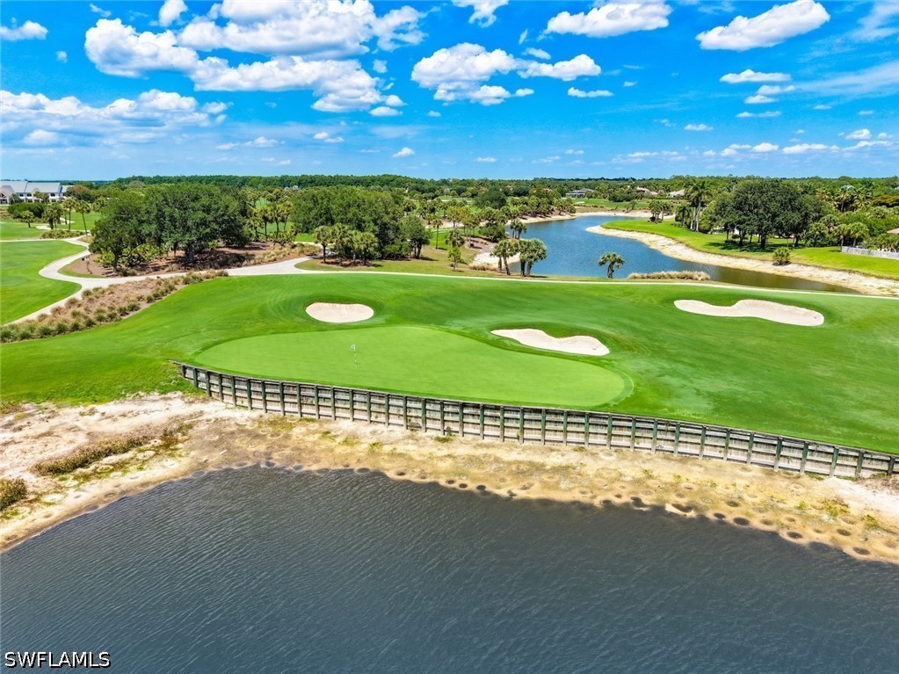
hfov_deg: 71.6
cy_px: 337
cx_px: 450
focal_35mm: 24
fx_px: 623
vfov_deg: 56.8
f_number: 1.8
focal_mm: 8.67
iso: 170
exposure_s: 1/4000
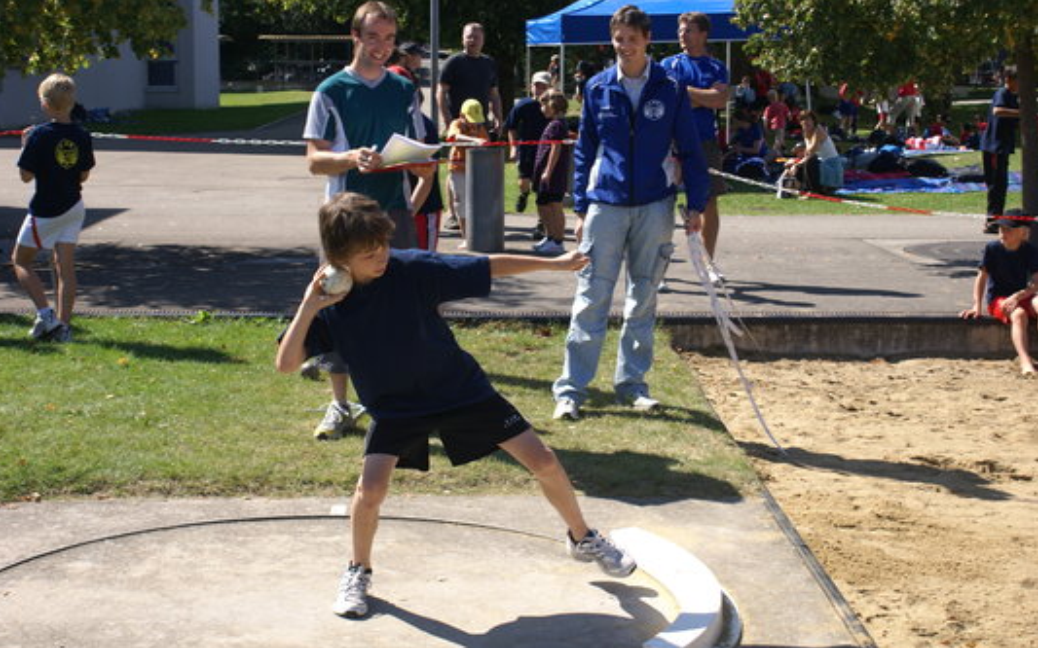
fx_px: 1754
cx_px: 516
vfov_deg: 21.0
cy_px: 318
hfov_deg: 33.0
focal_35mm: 62
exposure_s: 1/160
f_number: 7.1
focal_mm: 40
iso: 100
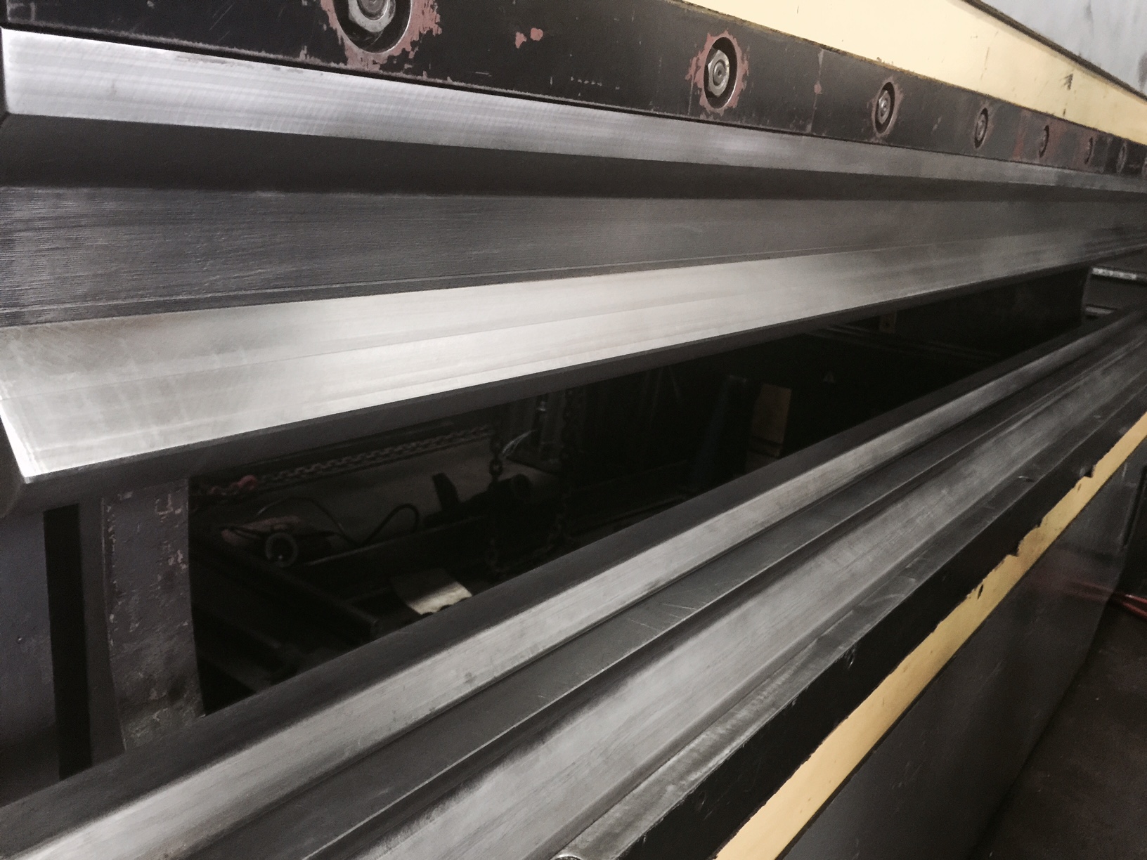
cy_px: 430
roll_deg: -5.5
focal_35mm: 29
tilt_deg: -15.6
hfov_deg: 61.7
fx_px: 961
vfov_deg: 48.2
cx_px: 574
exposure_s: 1/4
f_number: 2.2
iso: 100
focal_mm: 4.15
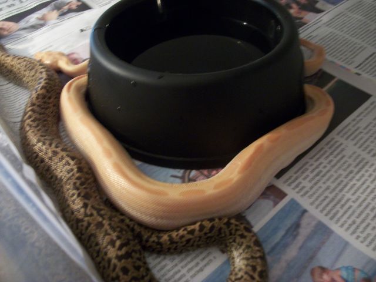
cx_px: 188
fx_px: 348
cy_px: 141
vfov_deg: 44.2
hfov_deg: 56.8
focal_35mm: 32
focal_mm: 5.7
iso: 250
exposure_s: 1/8
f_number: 2.9
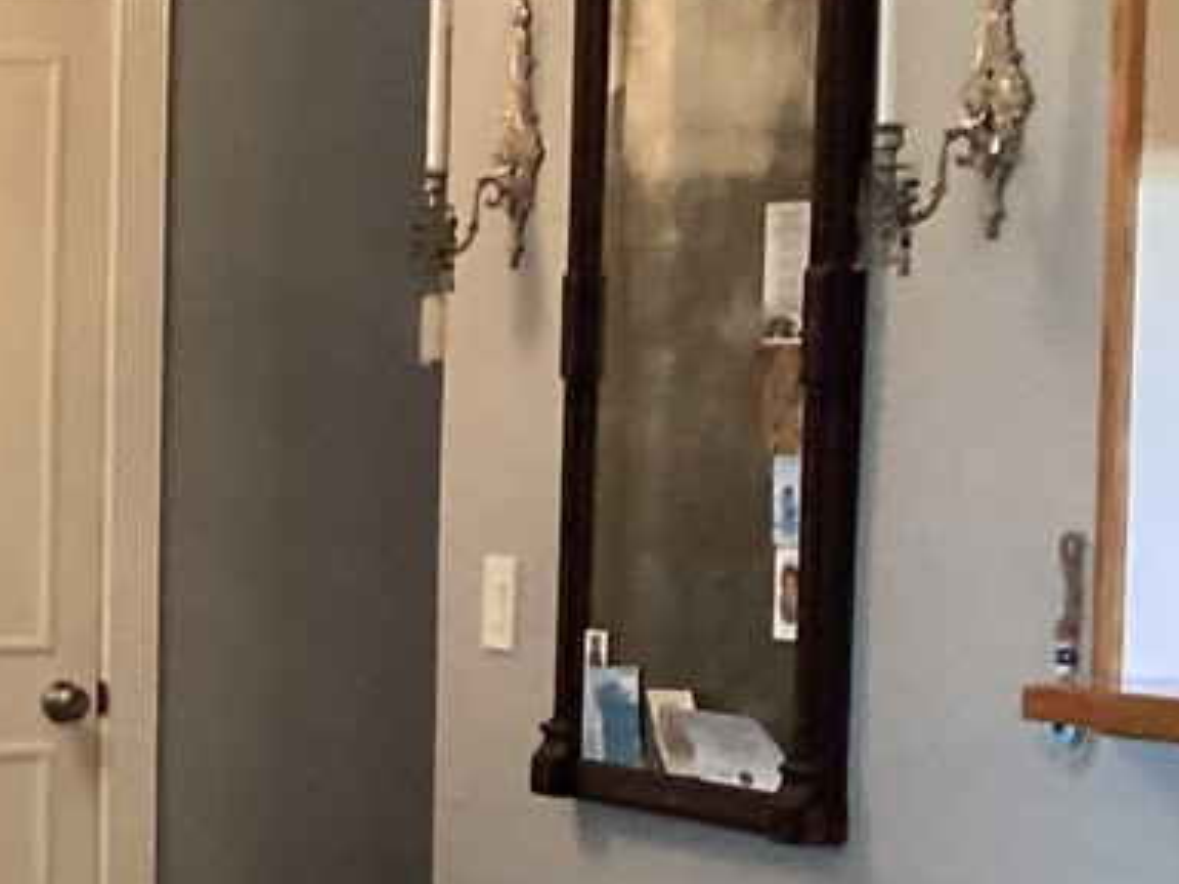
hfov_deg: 14.0
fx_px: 4394
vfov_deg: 11.4
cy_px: 841
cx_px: -774
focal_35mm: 129
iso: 250
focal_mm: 3.3
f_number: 2.4
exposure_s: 1/60
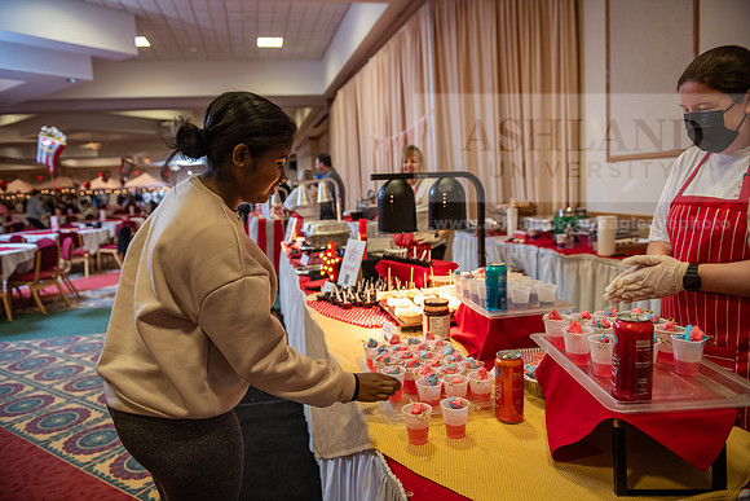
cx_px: 375
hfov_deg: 73.7
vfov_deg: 53.2
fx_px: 500
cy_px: 250
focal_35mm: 24
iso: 1000
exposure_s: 1/250
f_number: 3.2
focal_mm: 24
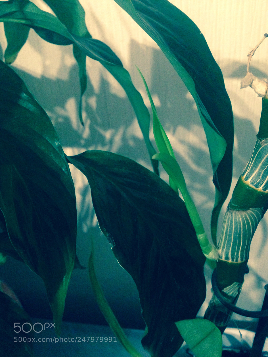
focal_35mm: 33
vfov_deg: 55.4
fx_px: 341
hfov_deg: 42.9
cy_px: 178
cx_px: 134
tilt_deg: -33.7
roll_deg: +4.5
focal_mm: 4.12
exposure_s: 1/15
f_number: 2.4
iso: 500
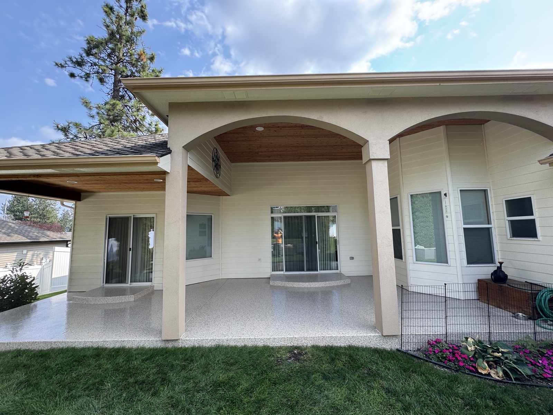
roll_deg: +1.3
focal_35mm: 14
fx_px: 224
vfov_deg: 85.7
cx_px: 276
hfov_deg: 102.1
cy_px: 208
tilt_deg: +5.7
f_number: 2.2
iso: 40
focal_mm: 2.22
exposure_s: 1/276
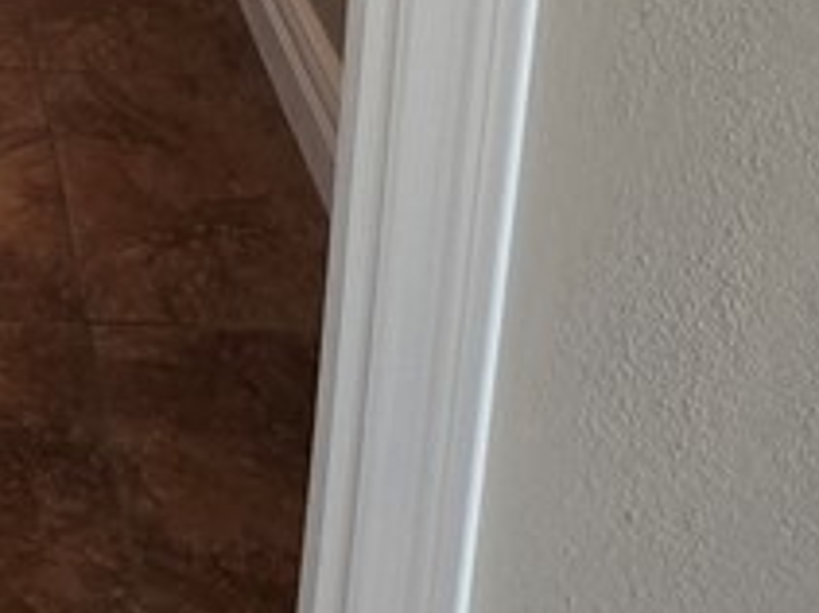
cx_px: -256
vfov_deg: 17.7
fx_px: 1490
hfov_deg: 26.1
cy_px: -551
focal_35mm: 63
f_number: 2.2
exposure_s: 1/60
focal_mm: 2.2
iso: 160
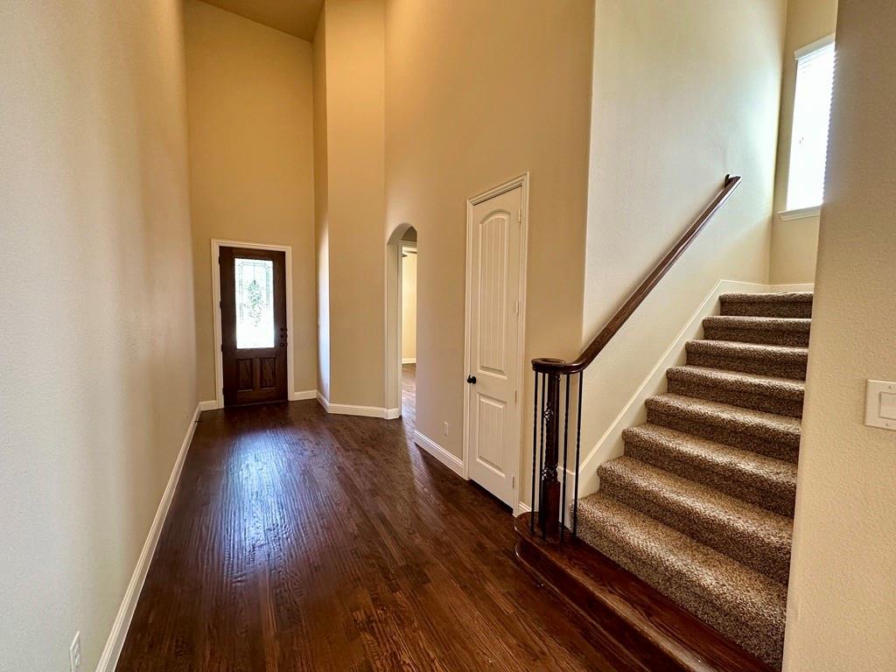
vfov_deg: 85.7
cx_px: 448
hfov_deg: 102.1
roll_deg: -0.5
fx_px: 362
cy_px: 336
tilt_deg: -4.5
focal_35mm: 14
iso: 500
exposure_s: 1/60
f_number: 2.2
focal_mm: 2.22
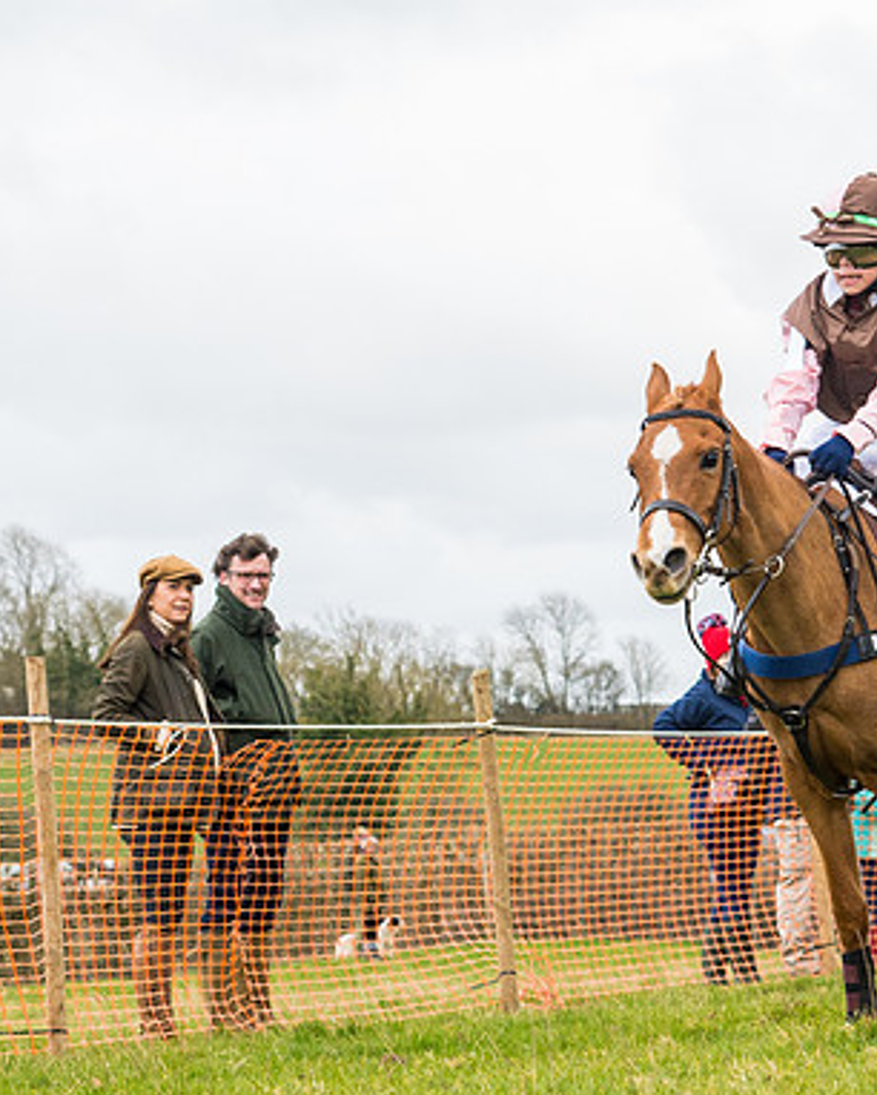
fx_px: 5349
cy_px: 331
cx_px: 455
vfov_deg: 11.7
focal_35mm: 165
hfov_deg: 9.4
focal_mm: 70
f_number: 5
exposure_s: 1/1000
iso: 1000
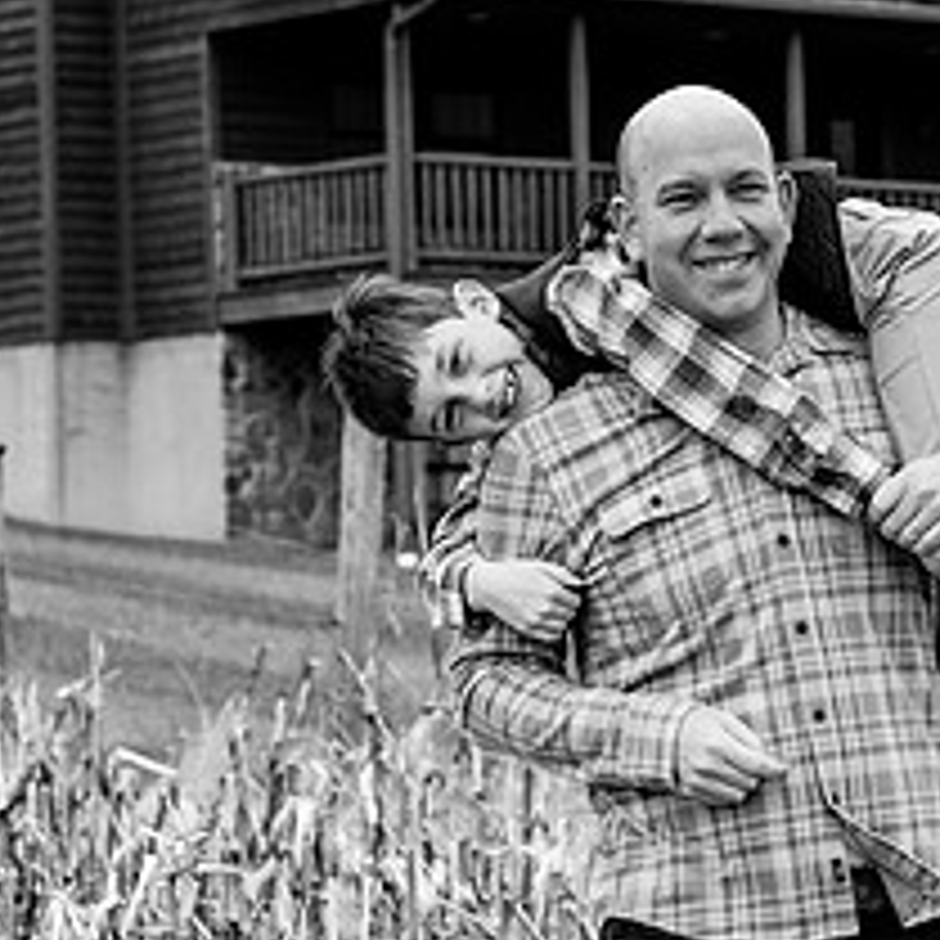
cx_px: 887
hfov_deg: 6.7
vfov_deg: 6.7
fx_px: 8019
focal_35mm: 261
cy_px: 517
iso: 320
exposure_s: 1/500
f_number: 5.6
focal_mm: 85
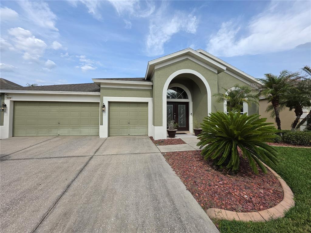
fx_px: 117
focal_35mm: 13
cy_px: 116
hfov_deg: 106.2
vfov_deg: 89.9
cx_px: 156
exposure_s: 1/1690
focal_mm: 2.2
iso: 32
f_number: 1.9
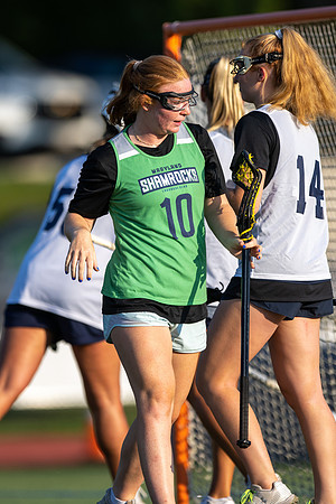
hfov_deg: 2.1
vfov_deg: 3.2
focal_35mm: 640
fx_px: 8962
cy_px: 235
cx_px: 147
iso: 125
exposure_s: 1/2000
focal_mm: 400
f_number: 2.8
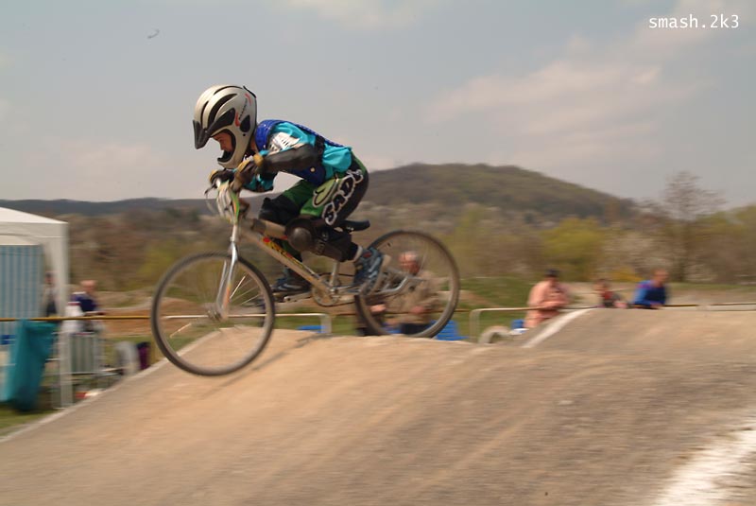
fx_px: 820
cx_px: 378
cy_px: 253
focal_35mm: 39
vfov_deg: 34.3
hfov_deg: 49.5
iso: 100
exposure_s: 1/125
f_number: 11
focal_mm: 26
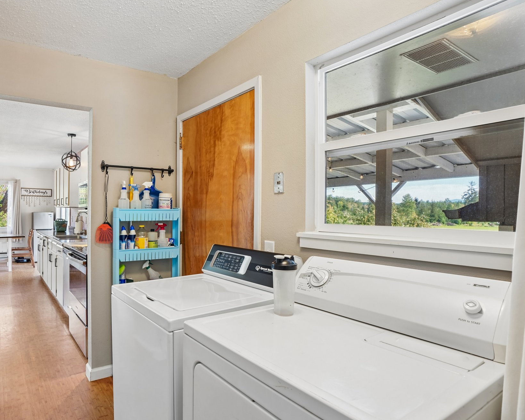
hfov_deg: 79.0
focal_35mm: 20
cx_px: 200
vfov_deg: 68.1
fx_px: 311
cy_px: 205
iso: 400
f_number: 8
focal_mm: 17
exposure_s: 1/13
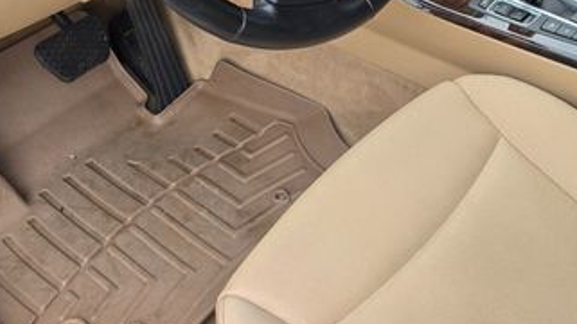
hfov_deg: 40.4
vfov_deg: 22.6
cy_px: -27
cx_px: 422
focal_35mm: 50
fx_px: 764
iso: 125
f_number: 1.7
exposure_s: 1/180
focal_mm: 6.3
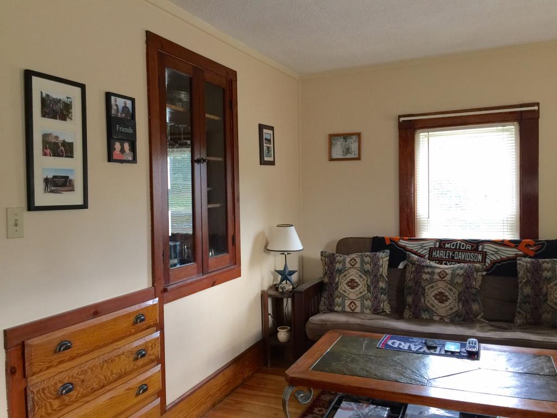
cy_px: 209
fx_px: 467
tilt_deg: -1.1
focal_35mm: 29
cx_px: 278
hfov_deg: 61.7
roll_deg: +0.6
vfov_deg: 48.2
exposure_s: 1/15
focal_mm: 4.15
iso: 40
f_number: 2.2
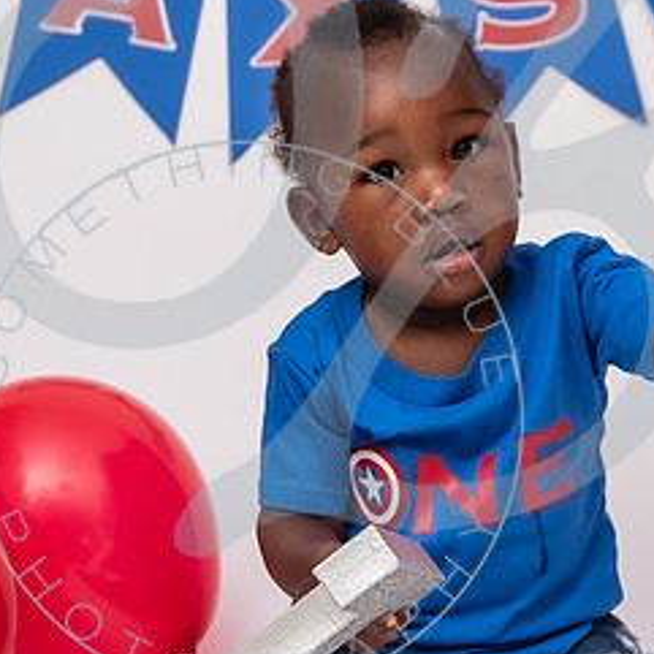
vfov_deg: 14.7
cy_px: 191
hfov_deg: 14.7
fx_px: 2522
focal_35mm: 118
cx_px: 487
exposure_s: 1/160
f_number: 2.8
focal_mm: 34
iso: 100
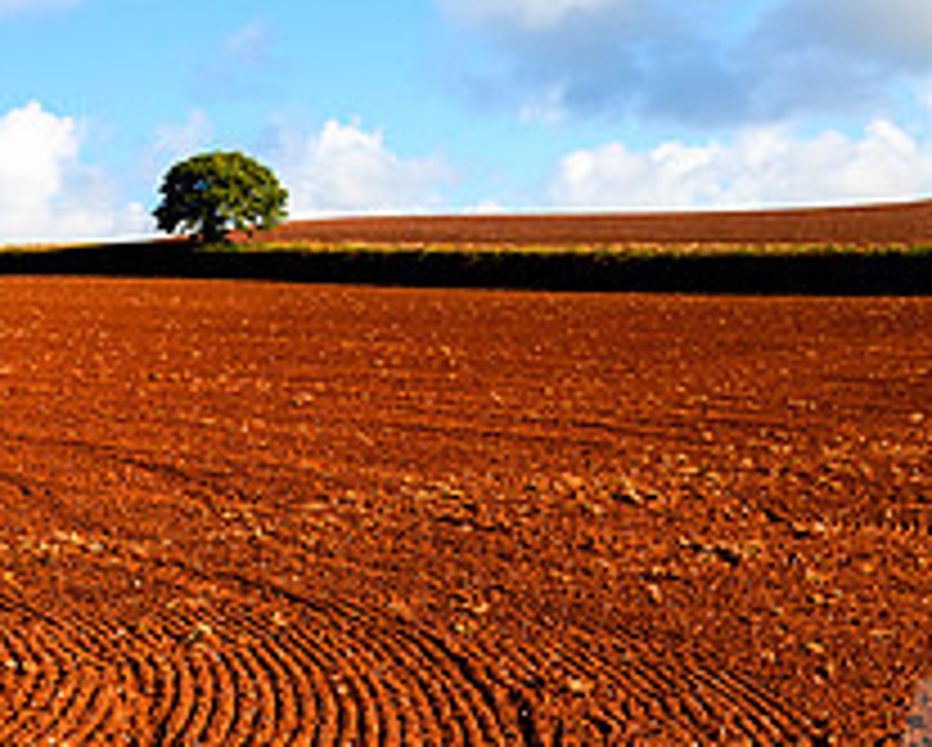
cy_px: 281
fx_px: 1739
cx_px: 261
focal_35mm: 63
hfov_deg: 29.6
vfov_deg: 24.2
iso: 64
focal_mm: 24
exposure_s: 1/1250
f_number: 4.5
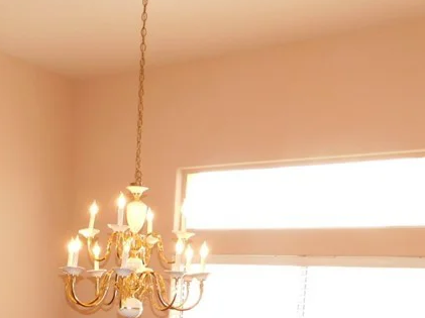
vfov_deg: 24.2
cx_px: 30
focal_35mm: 56
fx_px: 687
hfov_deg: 32.4
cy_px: 359
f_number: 3
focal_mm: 4
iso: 125
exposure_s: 1/40
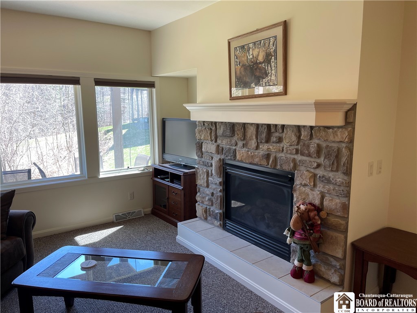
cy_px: 156
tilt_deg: -9.6
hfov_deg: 67.3
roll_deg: +0.3
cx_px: 208
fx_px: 313
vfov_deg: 53.1
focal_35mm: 26
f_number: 1.6
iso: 100
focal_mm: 5.1
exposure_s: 1/120
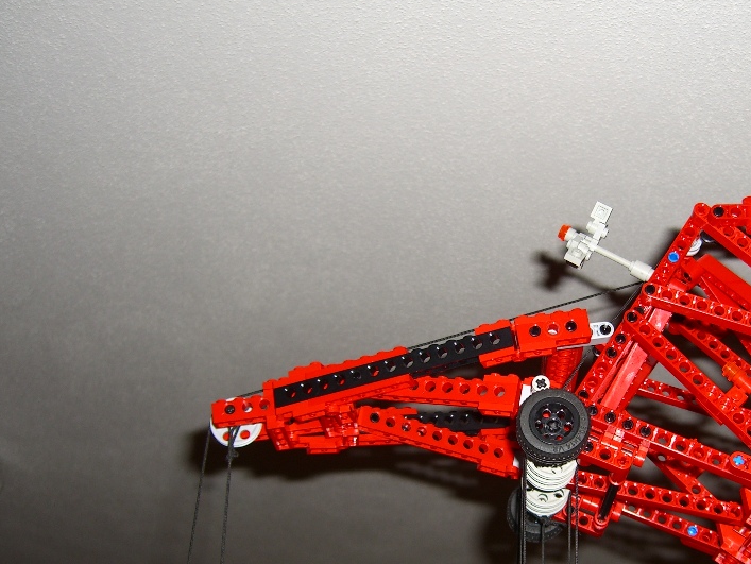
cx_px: 518
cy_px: 394
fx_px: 1194
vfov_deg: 26.4
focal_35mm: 55
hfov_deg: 34.5
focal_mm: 7.9
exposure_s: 1/60
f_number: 2.8
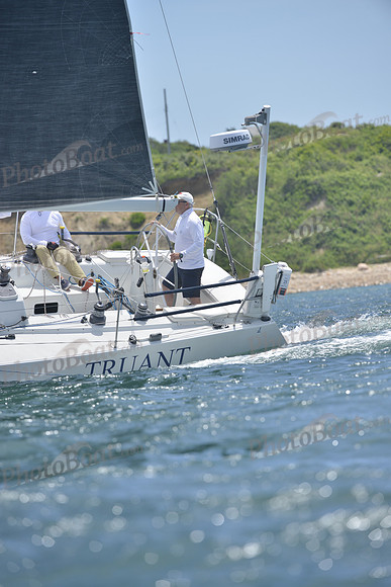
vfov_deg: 9.4
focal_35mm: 220
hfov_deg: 6.2
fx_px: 3582
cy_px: 294
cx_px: 196
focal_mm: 220
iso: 280
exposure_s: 1/1000
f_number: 7.1
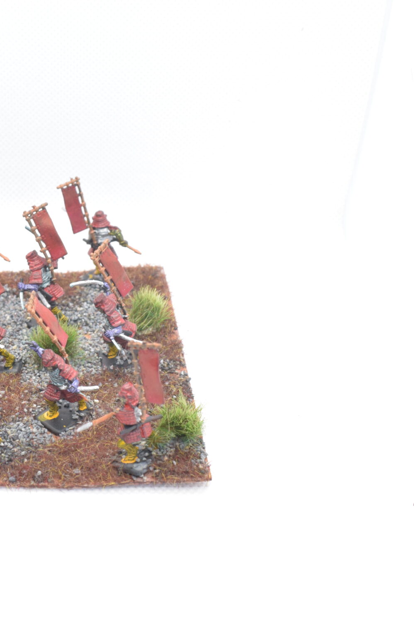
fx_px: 1102
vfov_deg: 31.5
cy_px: 312
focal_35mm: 64
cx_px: 1
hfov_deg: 20.6
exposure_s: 1/60
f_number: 8
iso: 800
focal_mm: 25
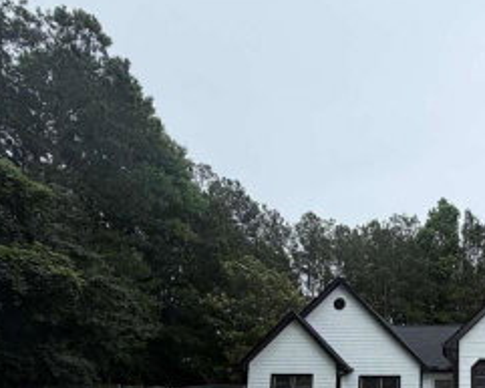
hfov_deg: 52.8
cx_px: 439
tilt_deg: +7.8
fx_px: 416
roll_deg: -1.2
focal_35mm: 29
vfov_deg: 44.8
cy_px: 358
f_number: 2.2
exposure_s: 1/569
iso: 40
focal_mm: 2.22
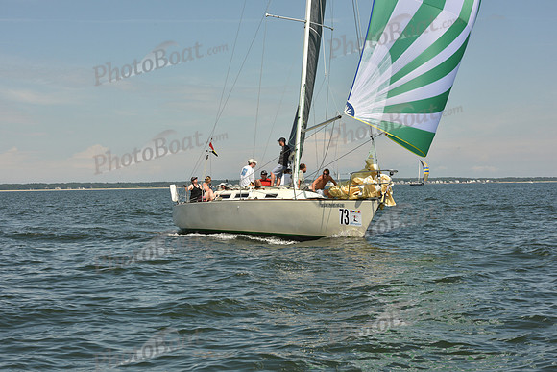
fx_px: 1083
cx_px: 278
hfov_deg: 28.8
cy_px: 186
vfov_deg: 19.5
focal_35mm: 70
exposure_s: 1/1000
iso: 320
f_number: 11
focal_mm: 70
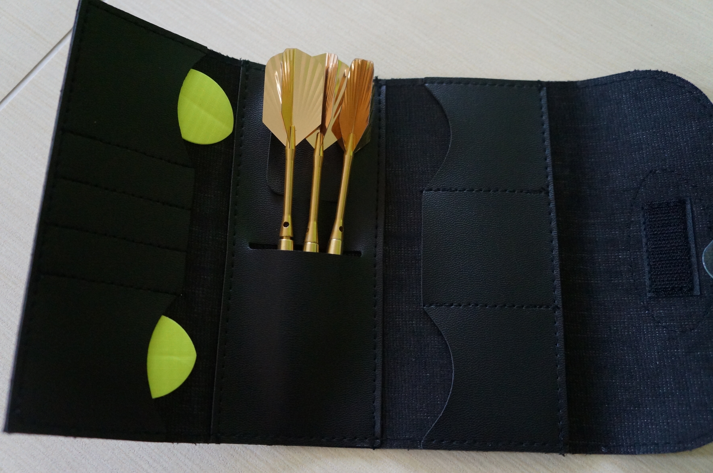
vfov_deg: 39.9
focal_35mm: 33
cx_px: 356
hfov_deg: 57.3
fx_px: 653
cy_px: 236
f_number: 4
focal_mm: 22
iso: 3200
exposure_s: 1/100
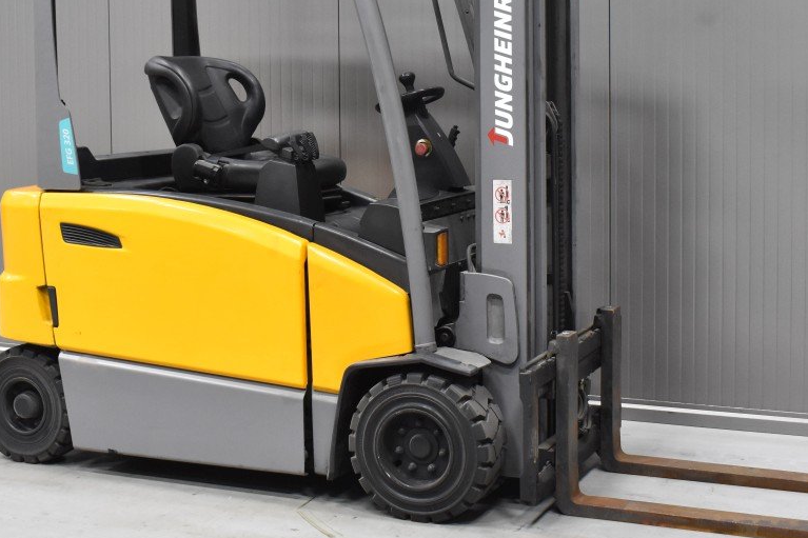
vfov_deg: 22.1
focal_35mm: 61
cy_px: 158
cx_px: 359
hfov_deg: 32.9
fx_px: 1369
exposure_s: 1/30
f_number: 5.6
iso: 1600
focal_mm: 26
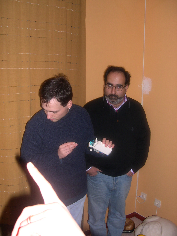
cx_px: 88
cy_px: 118
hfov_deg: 37.7
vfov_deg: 49.0
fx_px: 259
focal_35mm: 38
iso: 100
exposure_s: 1/60
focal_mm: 8
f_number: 2.8
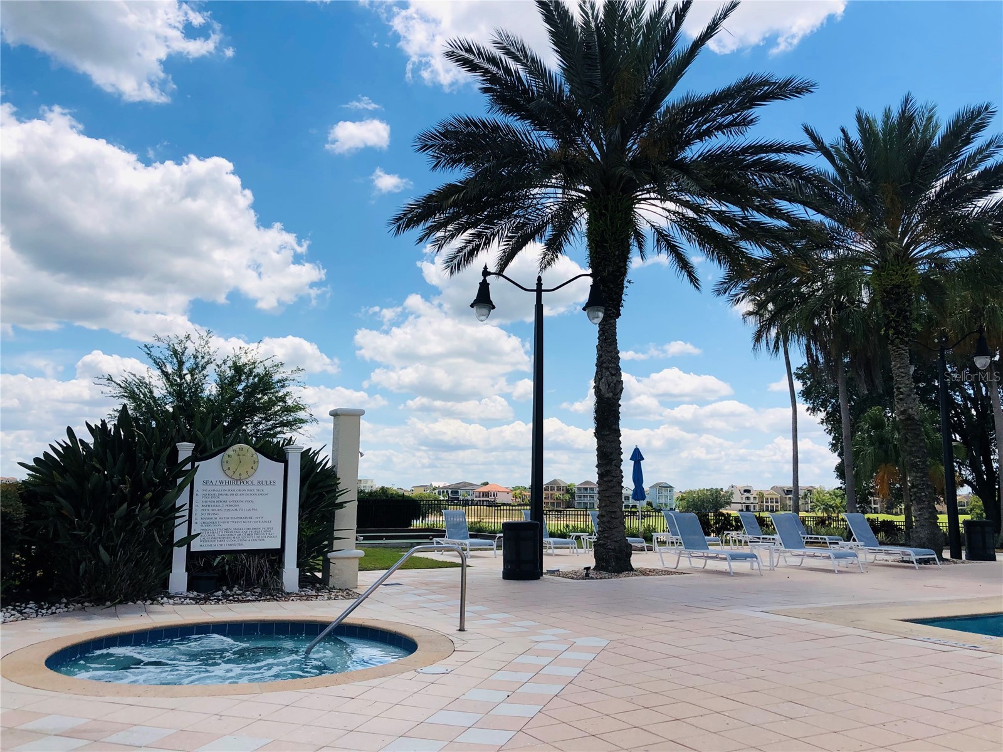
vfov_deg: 49.7
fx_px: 811
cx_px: 502
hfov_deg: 63.4
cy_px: 376
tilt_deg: +7.0
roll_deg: -2.2
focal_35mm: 28
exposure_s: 1/3205
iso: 20
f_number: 1.8
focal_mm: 3.99
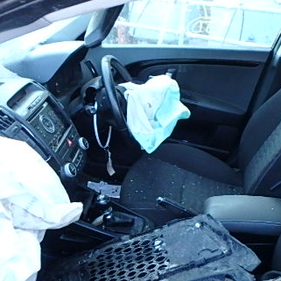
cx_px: 160
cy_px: 167
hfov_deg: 44.8
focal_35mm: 37
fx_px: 340
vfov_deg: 44.7
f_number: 3.5
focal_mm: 3.7
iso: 800
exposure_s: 1/125
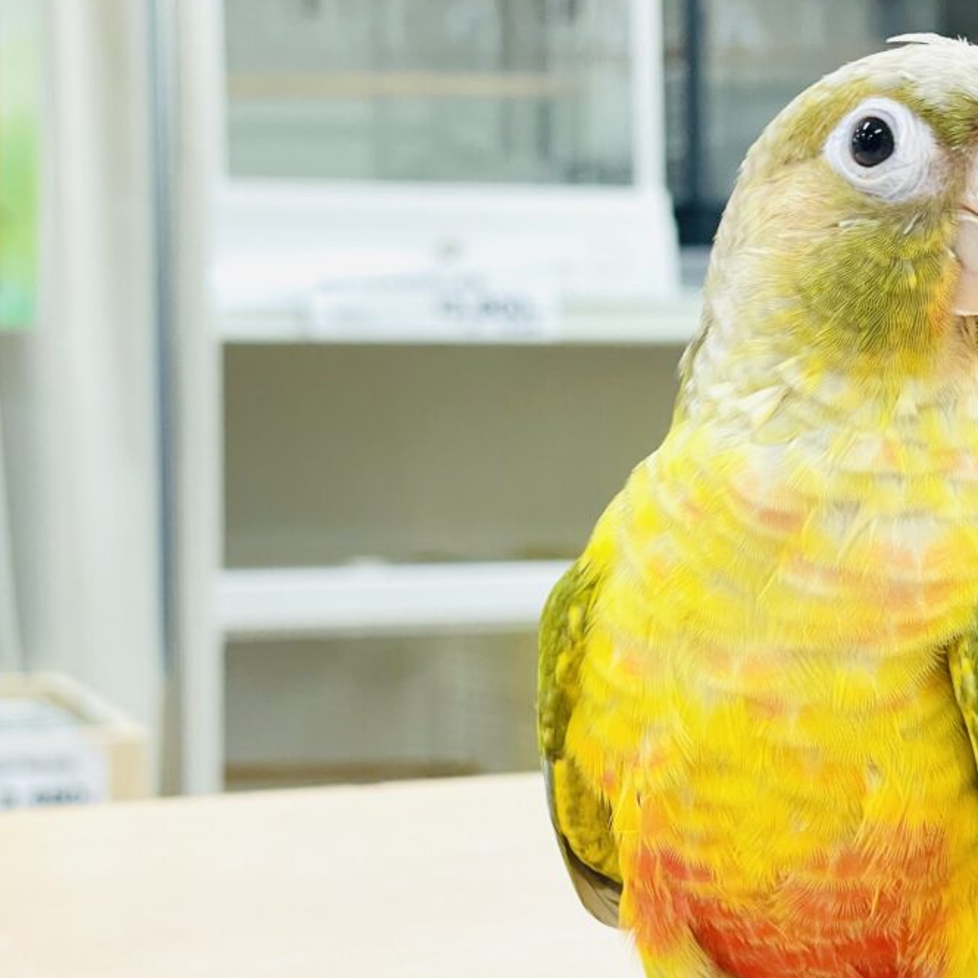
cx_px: 727
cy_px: 600
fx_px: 2653
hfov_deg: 20.7
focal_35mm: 83
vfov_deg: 20.9
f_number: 2
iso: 125
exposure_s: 1/99
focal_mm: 6
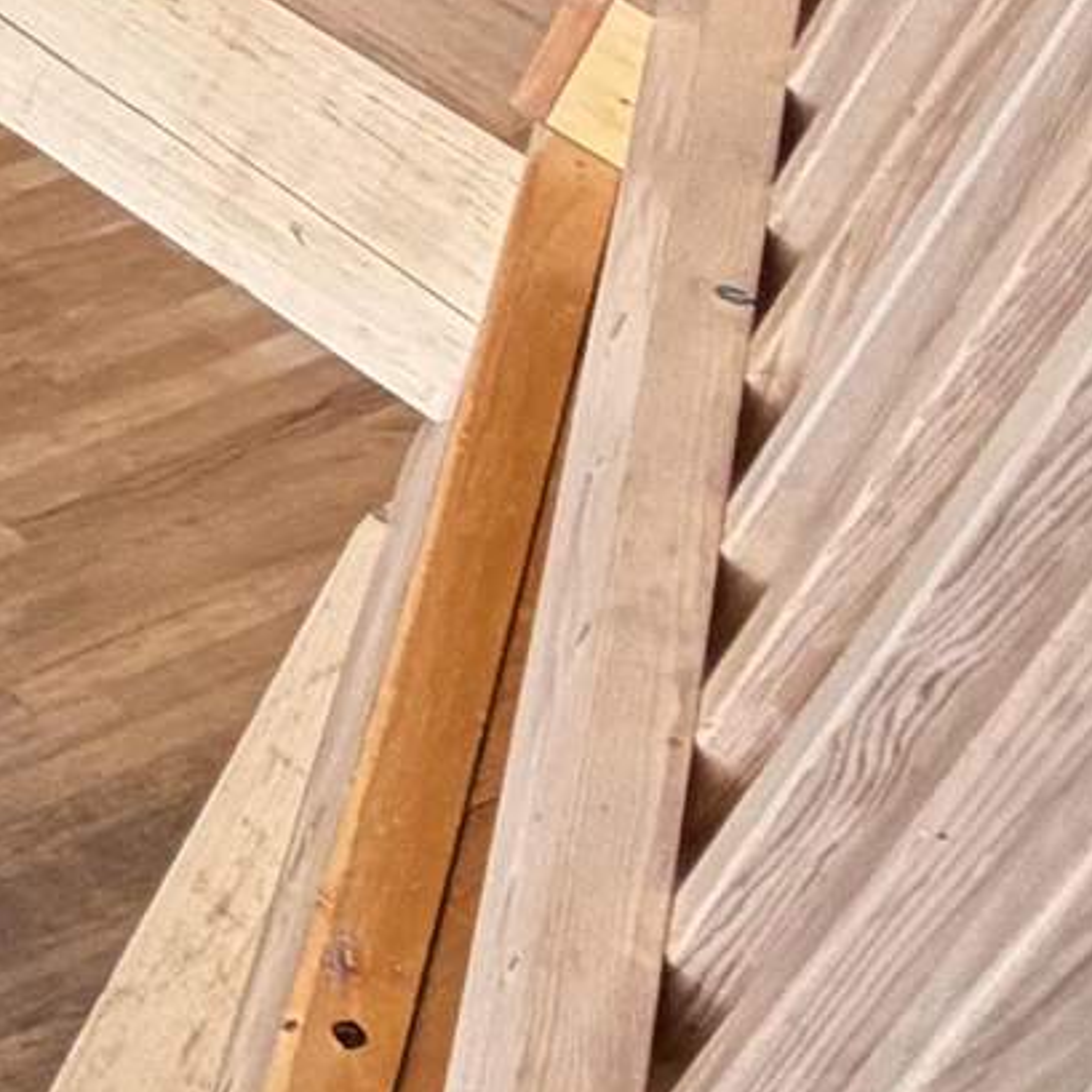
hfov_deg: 11.4
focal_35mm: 93
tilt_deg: -34.5
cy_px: -160
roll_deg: +5.9
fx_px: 3319
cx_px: -2141
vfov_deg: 17.9
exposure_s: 1/121
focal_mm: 2.22
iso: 250
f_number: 2.2
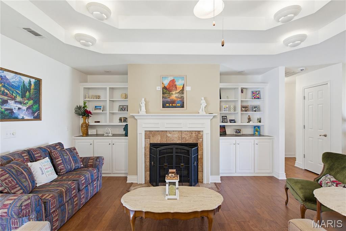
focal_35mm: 16
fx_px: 154
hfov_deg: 96.8
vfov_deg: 73.7
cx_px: 173
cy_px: 116
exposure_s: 1/1.67
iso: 200
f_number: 6.3
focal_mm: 16
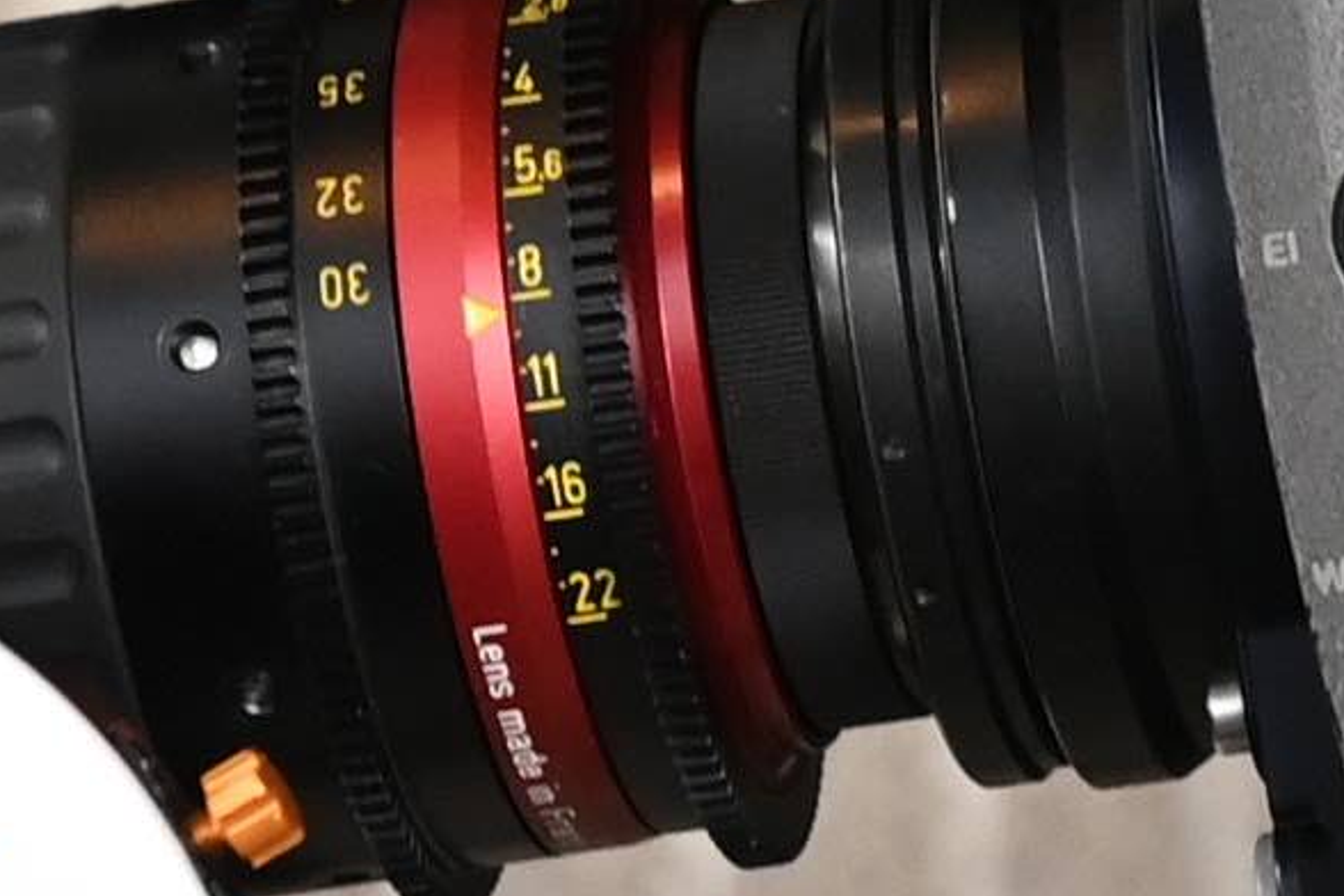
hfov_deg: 6.6
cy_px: 201
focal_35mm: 308
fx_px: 11498
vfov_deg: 4.5
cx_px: 1733
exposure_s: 1/80
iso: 1600
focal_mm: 31
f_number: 5.6
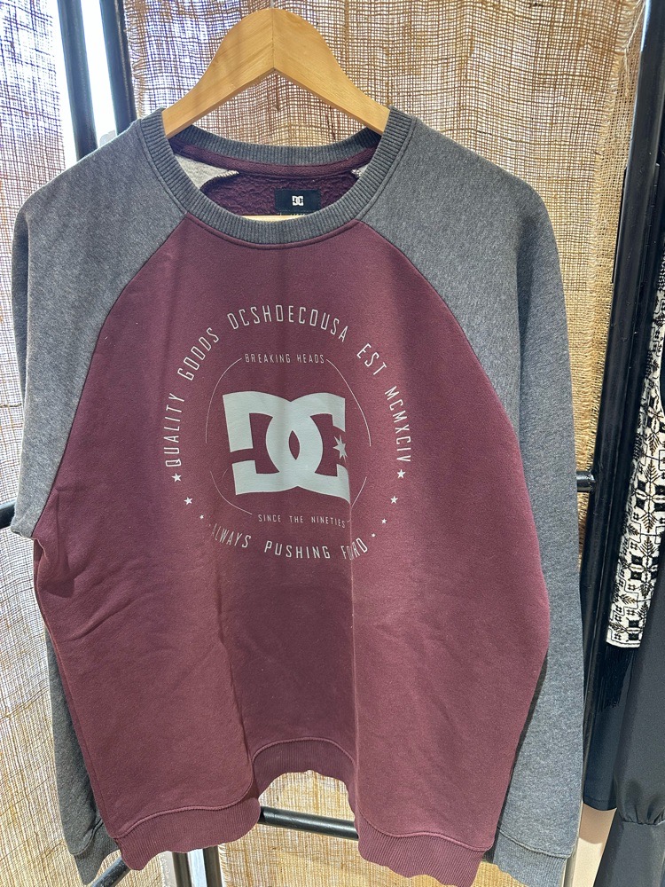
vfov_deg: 71.6
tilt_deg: -17.7
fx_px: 615
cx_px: 332
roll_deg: +0.0
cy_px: 444
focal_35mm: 24
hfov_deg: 56.8
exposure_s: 1/65
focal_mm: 6.86
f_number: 1.78
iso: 250
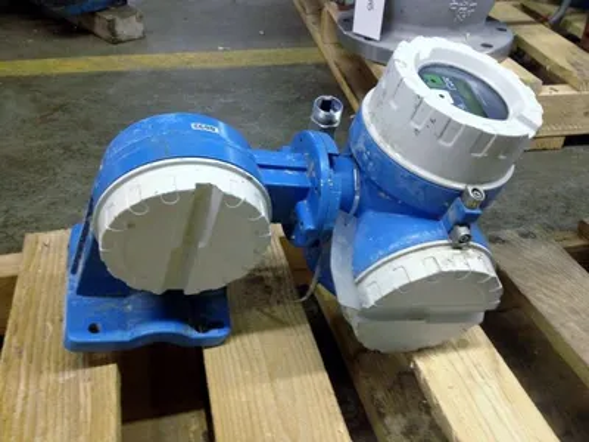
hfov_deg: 52.6
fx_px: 596
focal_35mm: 35
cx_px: 294
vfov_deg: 40.7
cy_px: 221
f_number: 2.4
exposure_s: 1/20
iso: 200
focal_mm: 4.28
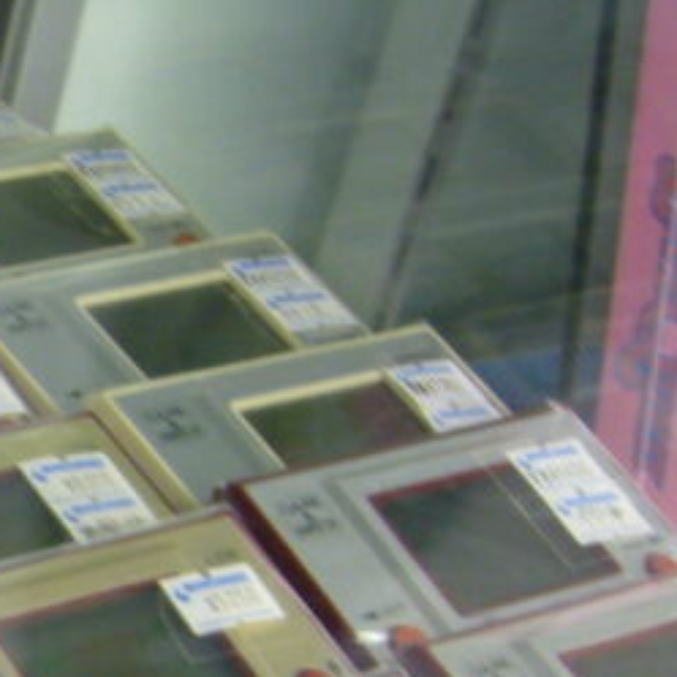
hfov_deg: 12.4
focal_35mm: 127
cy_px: 737
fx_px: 2810
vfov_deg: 13.5
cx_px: -604
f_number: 2.8
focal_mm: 5.8
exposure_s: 1/20
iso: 100
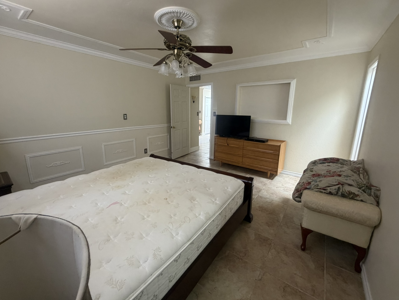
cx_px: 195
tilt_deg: -11.8
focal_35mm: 15
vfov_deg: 81.7
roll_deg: -0.1
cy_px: 144
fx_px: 173
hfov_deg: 98.1
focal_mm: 2.22
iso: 320
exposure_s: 1/60
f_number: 2.2
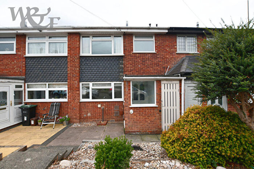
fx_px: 106
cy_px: 84
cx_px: 127
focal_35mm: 15
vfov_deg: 77.4
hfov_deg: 100.4
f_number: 6.3
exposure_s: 1/160
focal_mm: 10
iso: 100
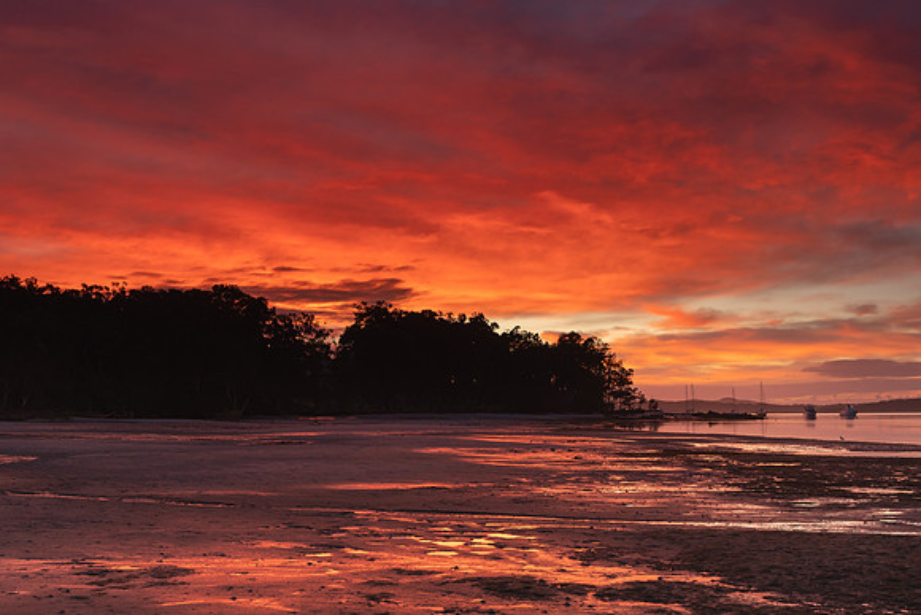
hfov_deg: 50.5
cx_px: 460
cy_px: 308
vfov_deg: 34.9
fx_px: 977
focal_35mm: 38
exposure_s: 1/1.67
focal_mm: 25
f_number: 7.1
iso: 200
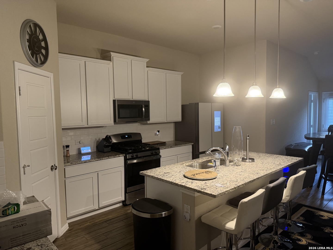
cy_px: 125
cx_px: 166
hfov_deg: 71.6
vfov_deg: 56.8
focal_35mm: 24
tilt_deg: -6.2
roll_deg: +0.9
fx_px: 231
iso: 400
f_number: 1.78
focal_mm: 6.76
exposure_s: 1/60
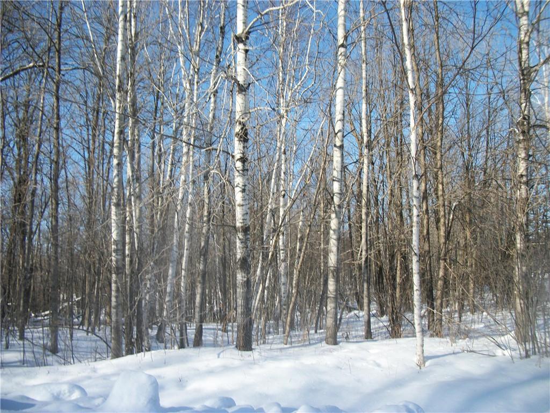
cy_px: 206
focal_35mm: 32
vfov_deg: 44.2
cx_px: 275
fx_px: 508
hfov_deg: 56.8
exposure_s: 1/125
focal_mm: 5.7
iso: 80
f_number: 8.8
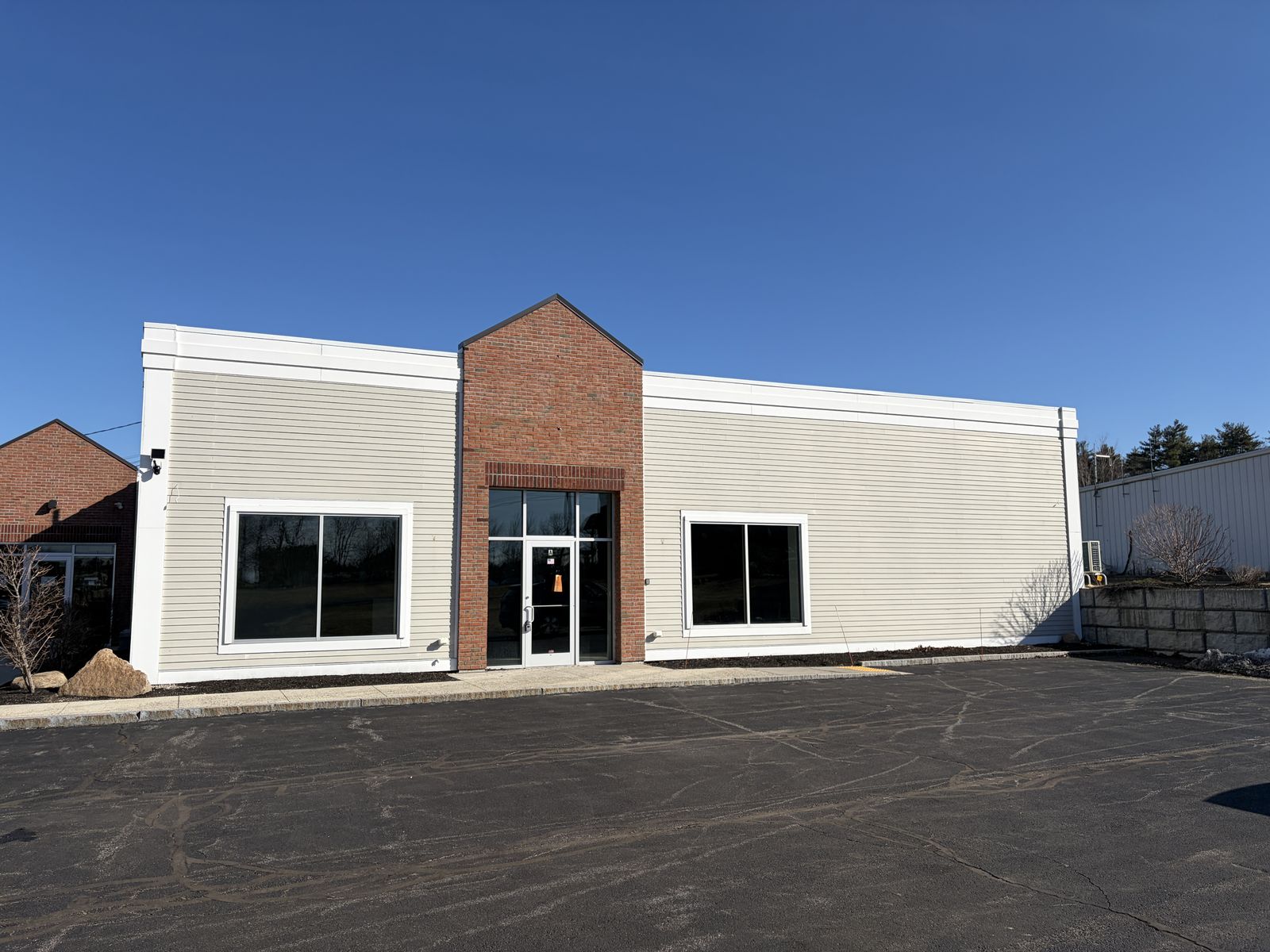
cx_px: 635
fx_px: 954
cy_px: 476
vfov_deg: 53.1
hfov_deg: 67.3
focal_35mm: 26
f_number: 1.6
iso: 50
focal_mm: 5.96
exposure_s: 1/4950
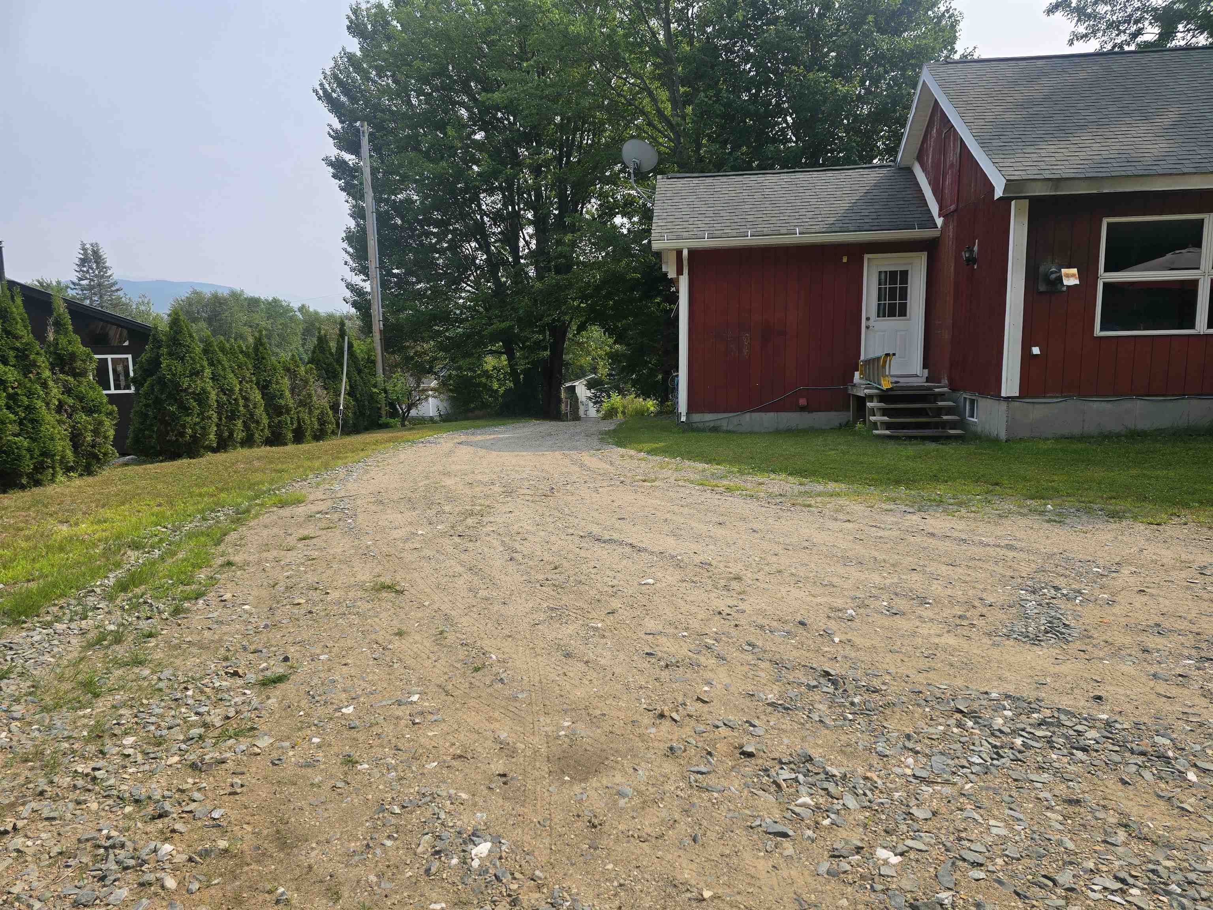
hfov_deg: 73.9
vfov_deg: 58.9
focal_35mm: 23
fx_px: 806
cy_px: 455
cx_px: 606
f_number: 1.7
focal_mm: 6.3
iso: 12
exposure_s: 1/681
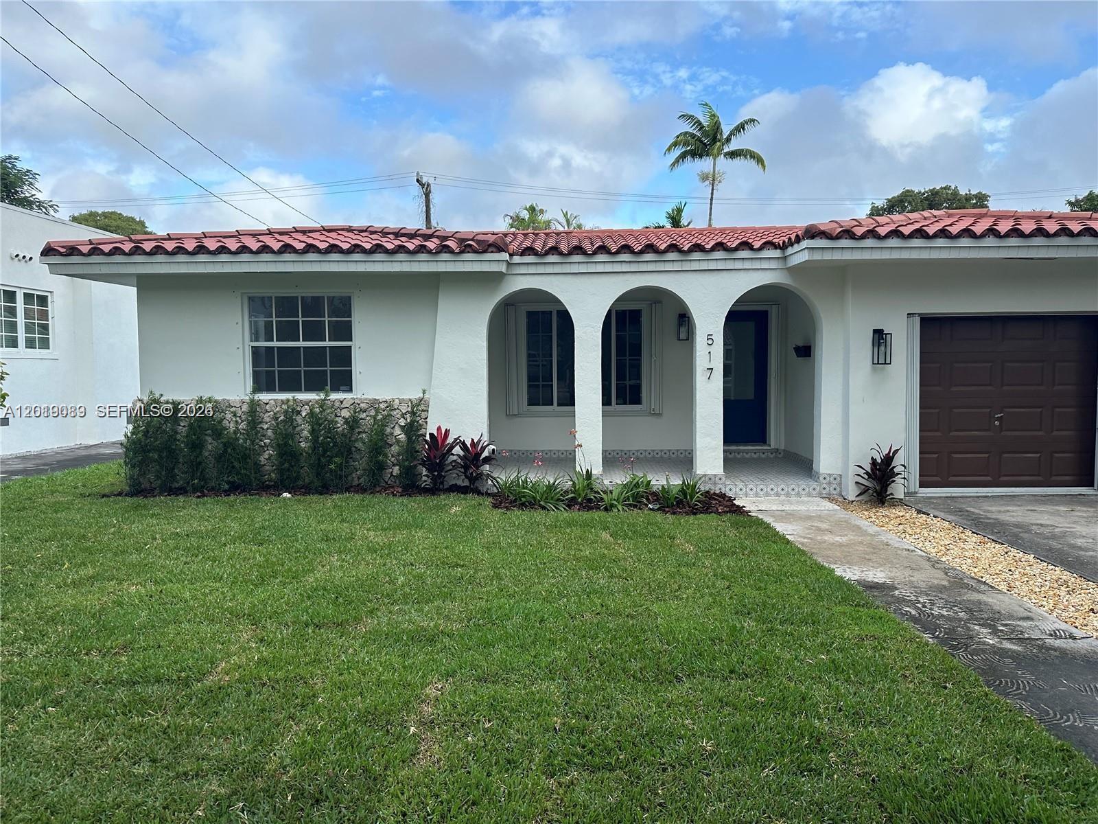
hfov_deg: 71.6
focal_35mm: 24
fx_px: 761
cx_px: 549
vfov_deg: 56.8
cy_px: 412
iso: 80
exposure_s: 1/1433
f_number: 1.78
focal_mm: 6.86
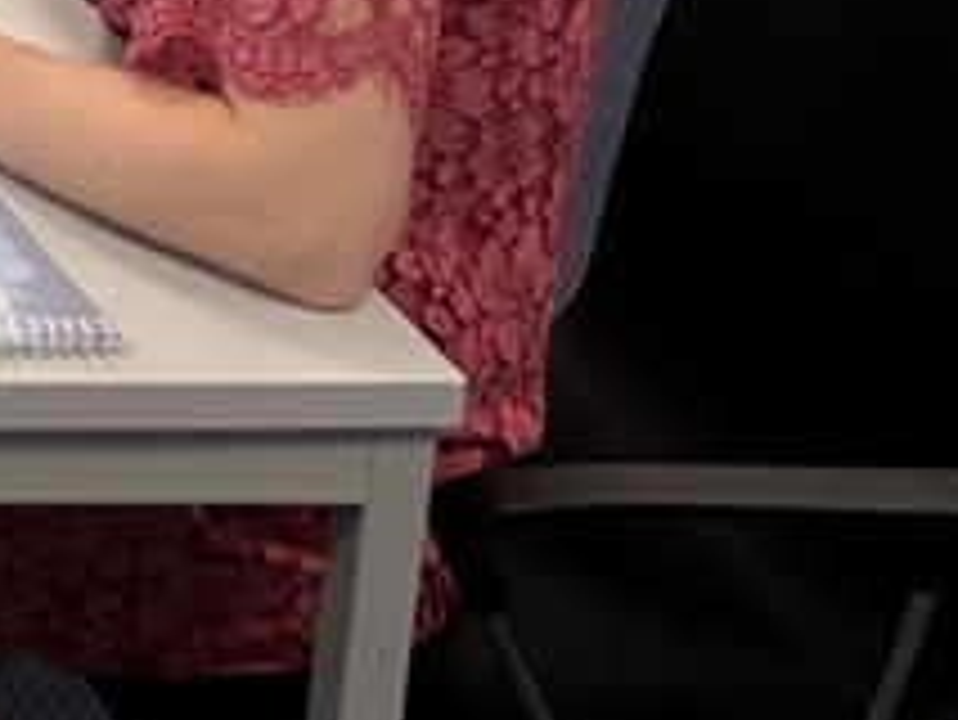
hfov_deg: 13.4
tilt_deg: -11.2
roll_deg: -0.7
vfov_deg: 11.3
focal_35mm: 117
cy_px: -792
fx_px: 3240
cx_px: -1174
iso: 32
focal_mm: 5.96
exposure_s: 1/100
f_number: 1.6
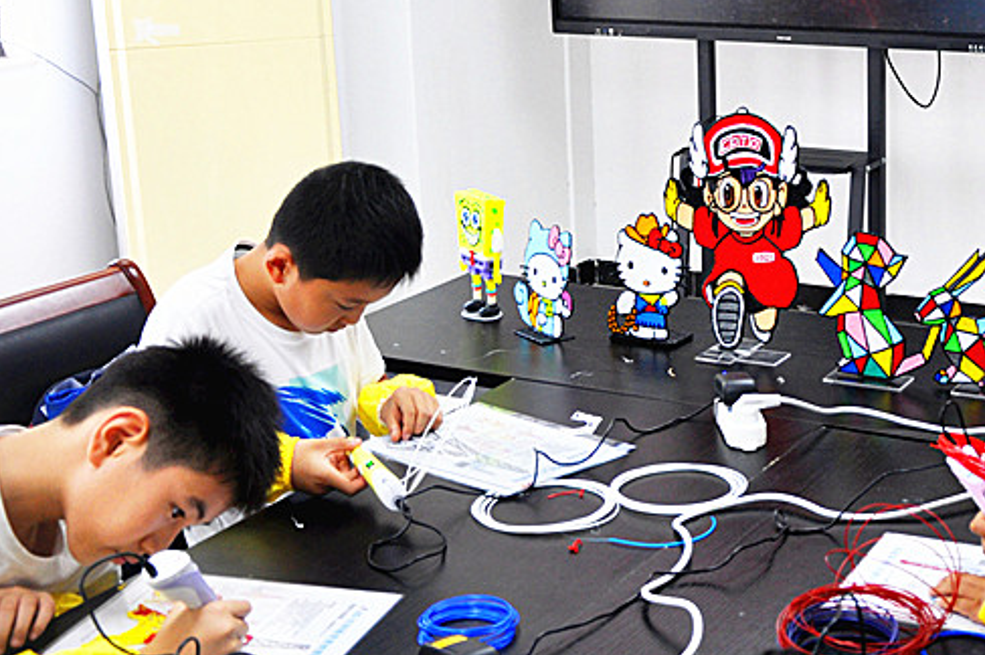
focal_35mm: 69
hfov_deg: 28.9
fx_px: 1887
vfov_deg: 19.7
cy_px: 264
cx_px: 710
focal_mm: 28
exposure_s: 1/60
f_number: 4
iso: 400
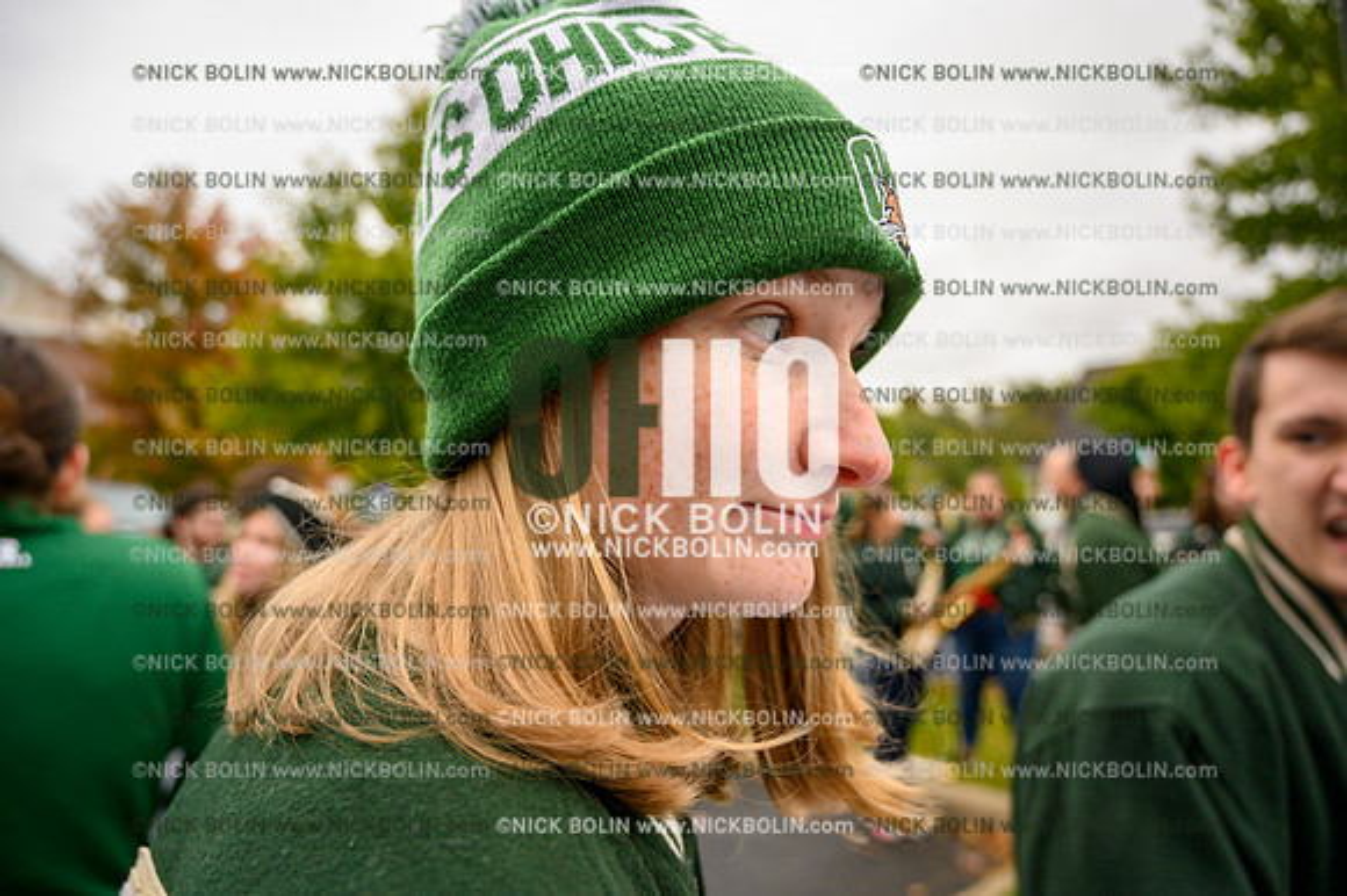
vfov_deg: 53.1
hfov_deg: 73.8
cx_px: 674
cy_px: 448
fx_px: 897
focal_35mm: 24
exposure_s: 1/800
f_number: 4
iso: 1250
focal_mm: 24
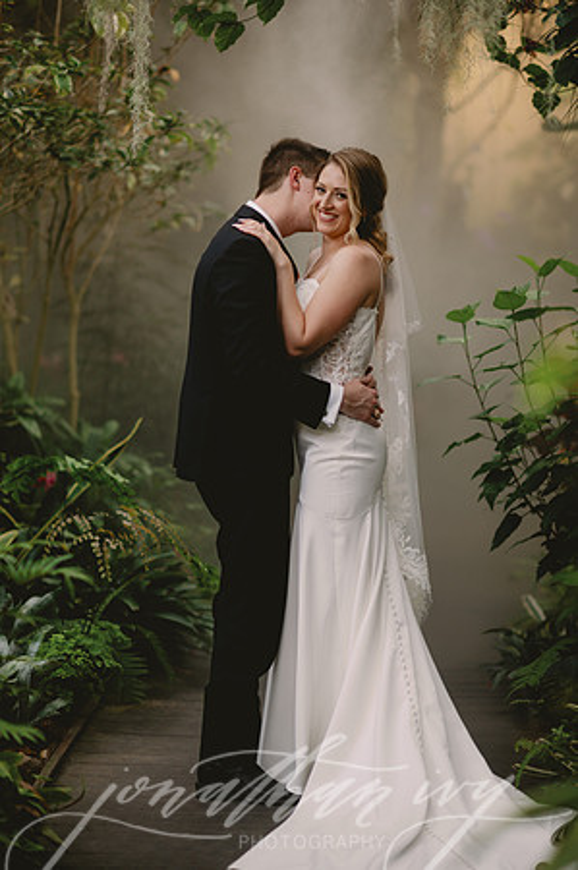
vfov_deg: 23.9
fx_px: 2052
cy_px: 435
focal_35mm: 85
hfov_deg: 16.0
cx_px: 289
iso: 250
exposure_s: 1/250
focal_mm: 85
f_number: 1.8
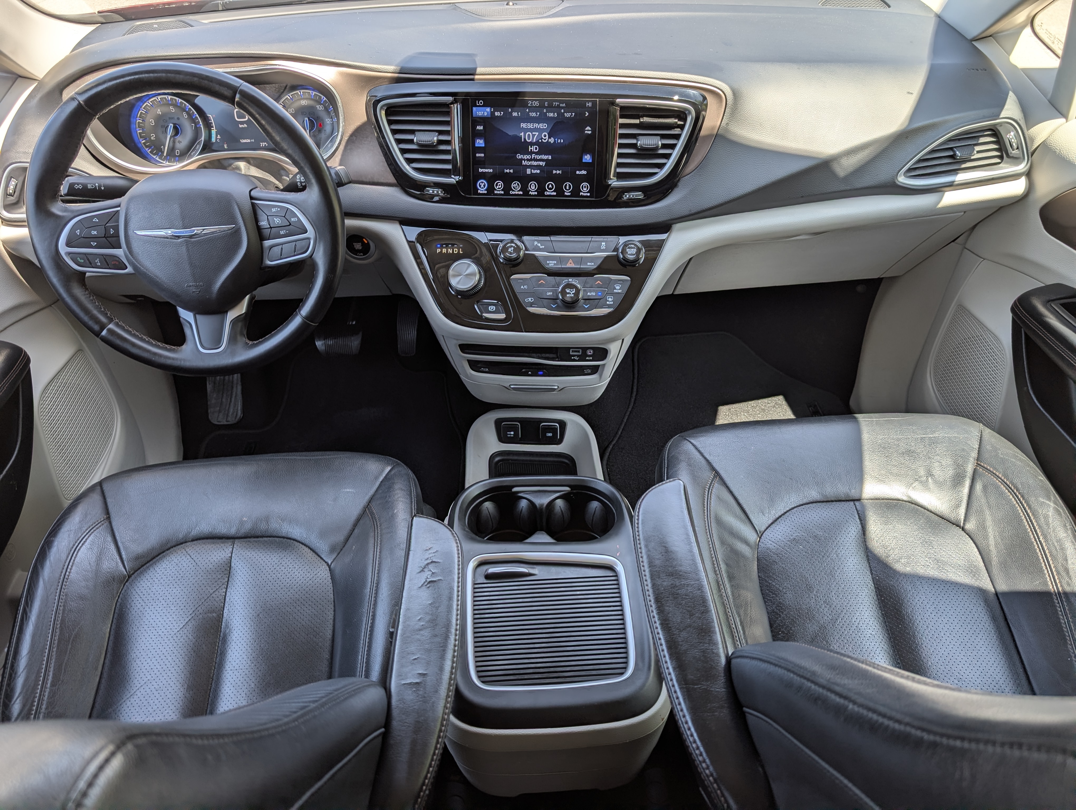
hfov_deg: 71.5
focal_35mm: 24
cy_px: 405
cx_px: 538
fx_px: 747
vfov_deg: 56.9
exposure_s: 1/139
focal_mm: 6.9
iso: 14
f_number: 1.68
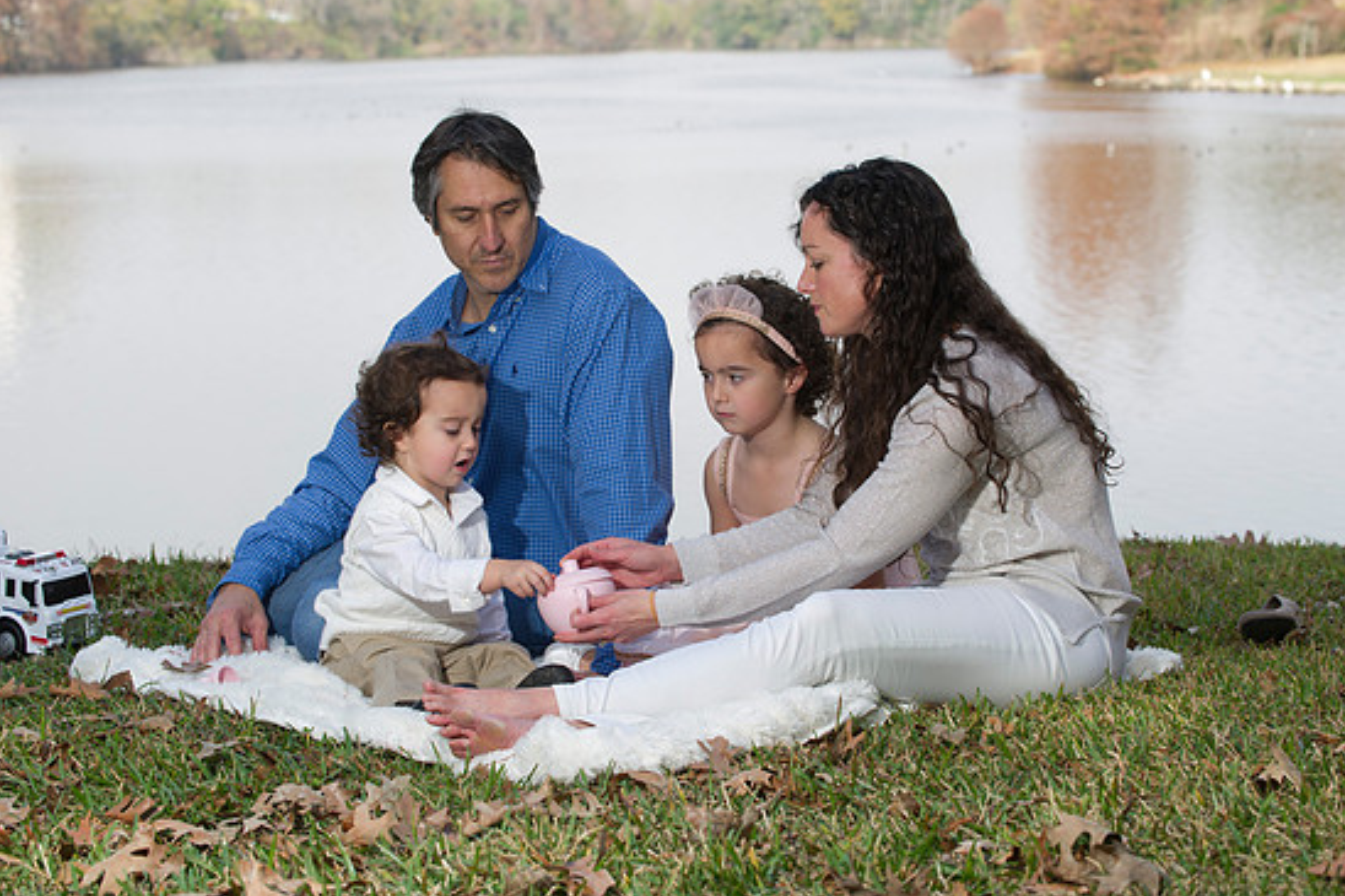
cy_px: 434
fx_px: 3399
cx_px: 702
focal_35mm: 91
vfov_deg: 15.0
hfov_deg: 22.4
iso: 200
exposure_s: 1/160
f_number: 5.6
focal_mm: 86
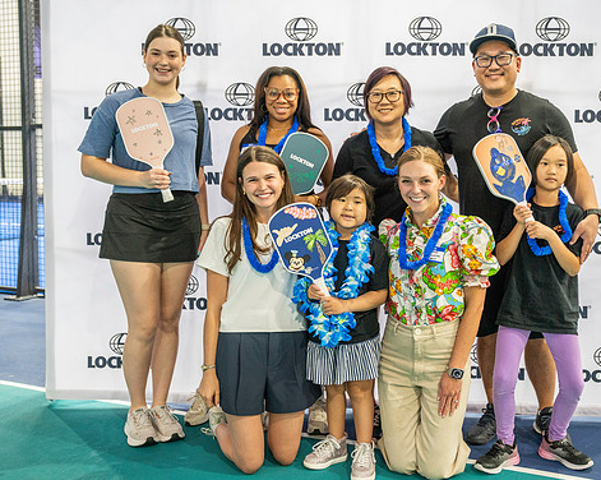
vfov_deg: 37.3
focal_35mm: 40
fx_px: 711
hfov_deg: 45.7
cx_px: 351
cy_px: 222
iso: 2500
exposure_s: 1/125
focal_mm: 31
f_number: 4
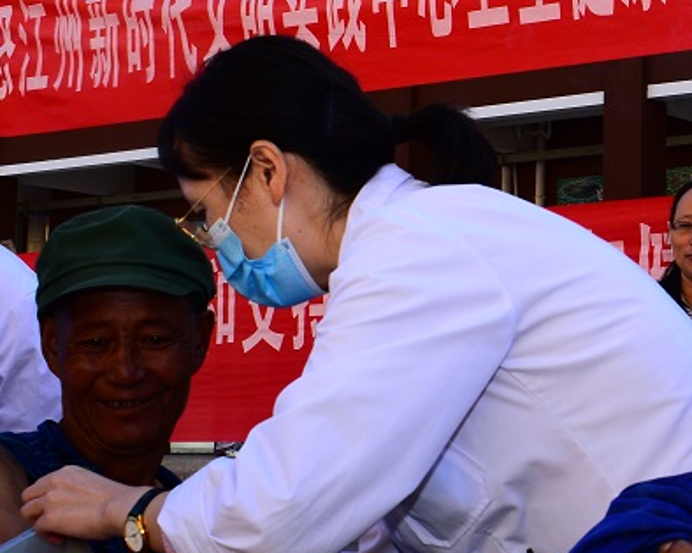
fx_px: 1740
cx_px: 708
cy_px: 239
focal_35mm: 85
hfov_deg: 21.6
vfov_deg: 18.1
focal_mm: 22
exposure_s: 1/180
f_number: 9.5
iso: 200
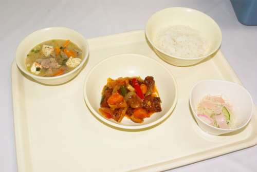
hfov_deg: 46.3
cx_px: 128
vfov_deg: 32.0
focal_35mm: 42
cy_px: 86
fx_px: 300
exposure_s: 1/45
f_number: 8
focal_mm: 28
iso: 800
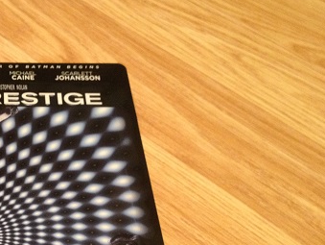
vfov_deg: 21.8
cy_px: 215
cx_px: 23
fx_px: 620
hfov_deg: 28.1
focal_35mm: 66
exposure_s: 1/20
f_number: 2.4
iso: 250
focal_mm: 4.28
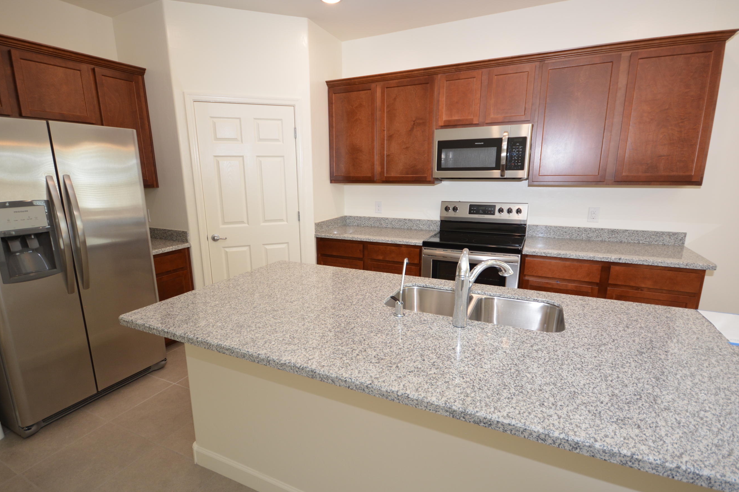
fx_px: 349
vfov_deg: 70.4
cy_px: 249
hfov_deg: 93.2
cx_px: 358
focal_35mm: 17
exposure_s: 1/60
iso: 360
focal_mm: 10
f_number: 4
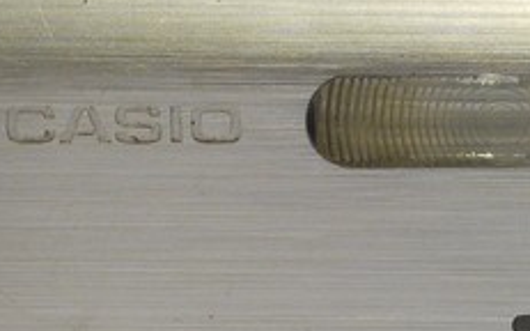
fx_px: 4778
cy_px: 384
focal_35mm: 331
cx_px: 716
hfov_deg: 6.3
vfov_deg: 4.0
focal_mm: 30
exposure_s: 1/20
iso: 400
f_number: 9
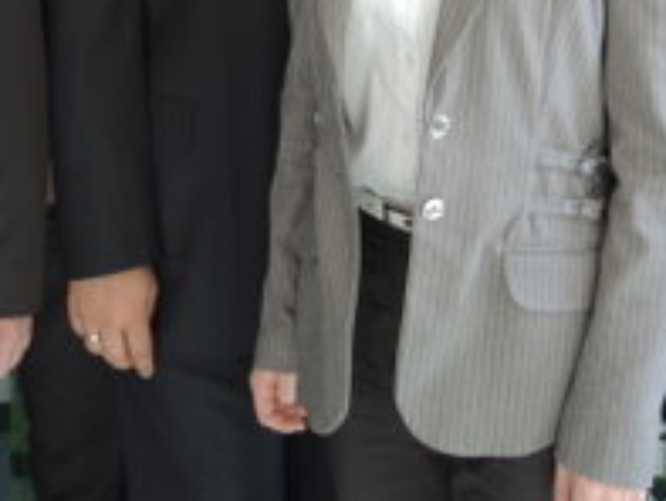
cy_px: -91
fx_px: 1405
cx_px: 416
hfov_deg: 26.6
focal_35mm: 73
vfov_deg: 19.1
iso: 140
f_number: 2
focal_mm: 6.5
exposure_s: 1/30
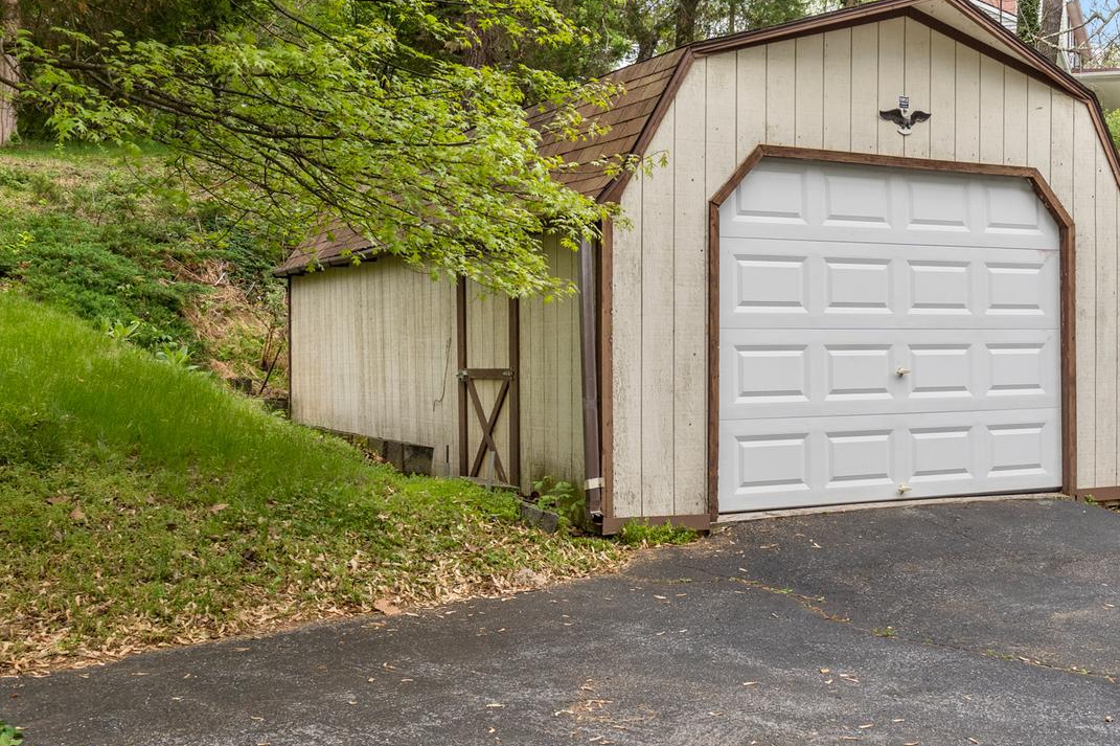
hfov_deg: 43.8
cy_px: 386
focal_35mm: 44
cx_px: 753
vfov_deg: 30.5
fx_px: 1368
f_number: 8
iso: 640
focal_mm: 23
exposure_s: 1/25
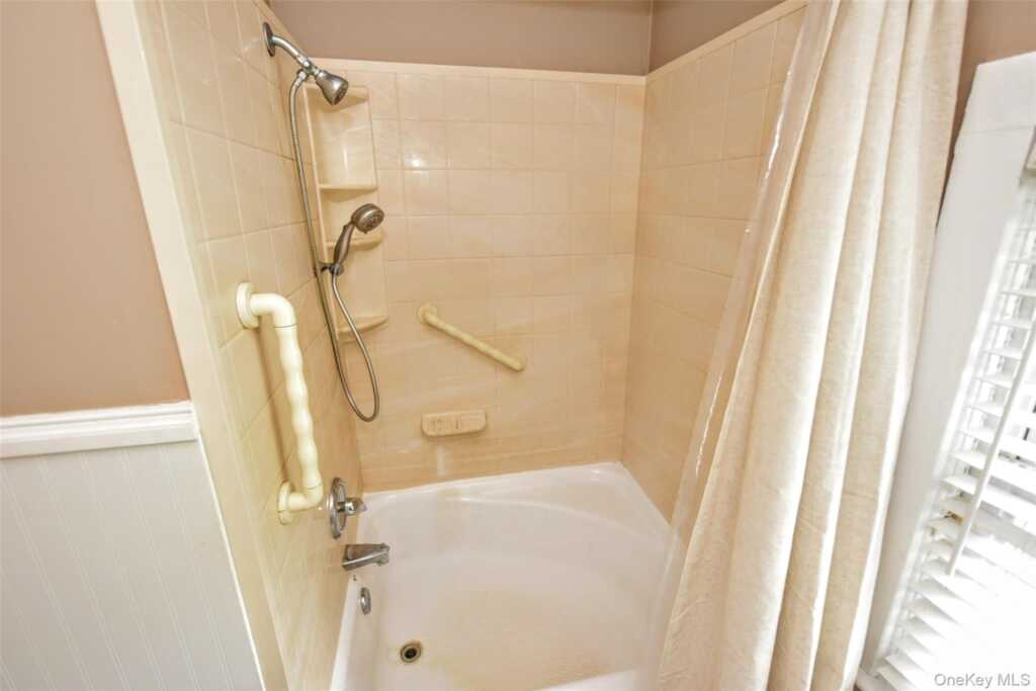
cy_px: 346
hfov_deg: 96.7
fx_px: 460
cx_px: 518
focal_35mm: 16
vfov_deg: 73.8
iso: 2200
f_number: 2.8
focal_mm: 16
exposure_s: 1/60
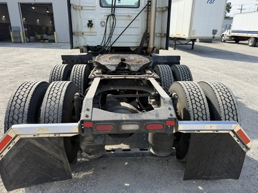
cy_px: 96
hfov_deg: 69.4
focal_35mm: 25
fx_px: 186
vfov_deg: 54.9
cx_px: 133
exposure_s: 1/2169
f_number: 1.78
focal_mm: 6.76
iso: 100
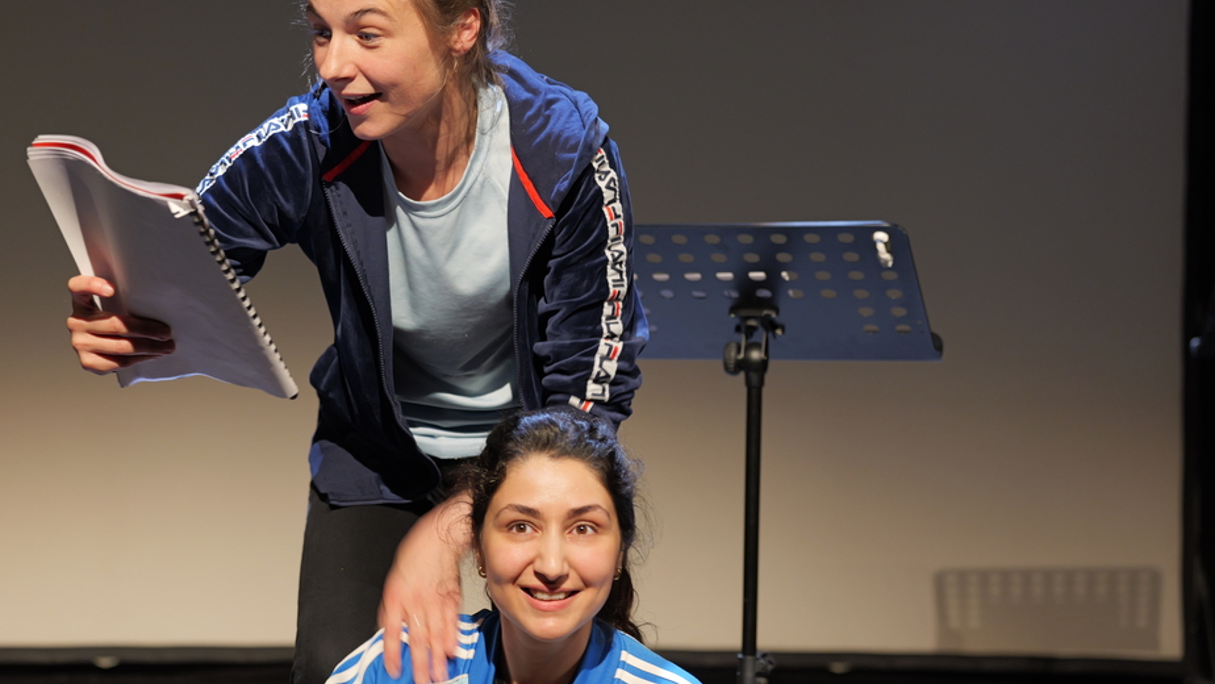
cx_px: 572
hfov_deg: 26.5
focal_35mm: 80
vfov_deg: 15.1
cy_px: 289
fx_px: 2578
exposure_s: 1/60
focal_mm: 70
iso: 1600
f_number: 4
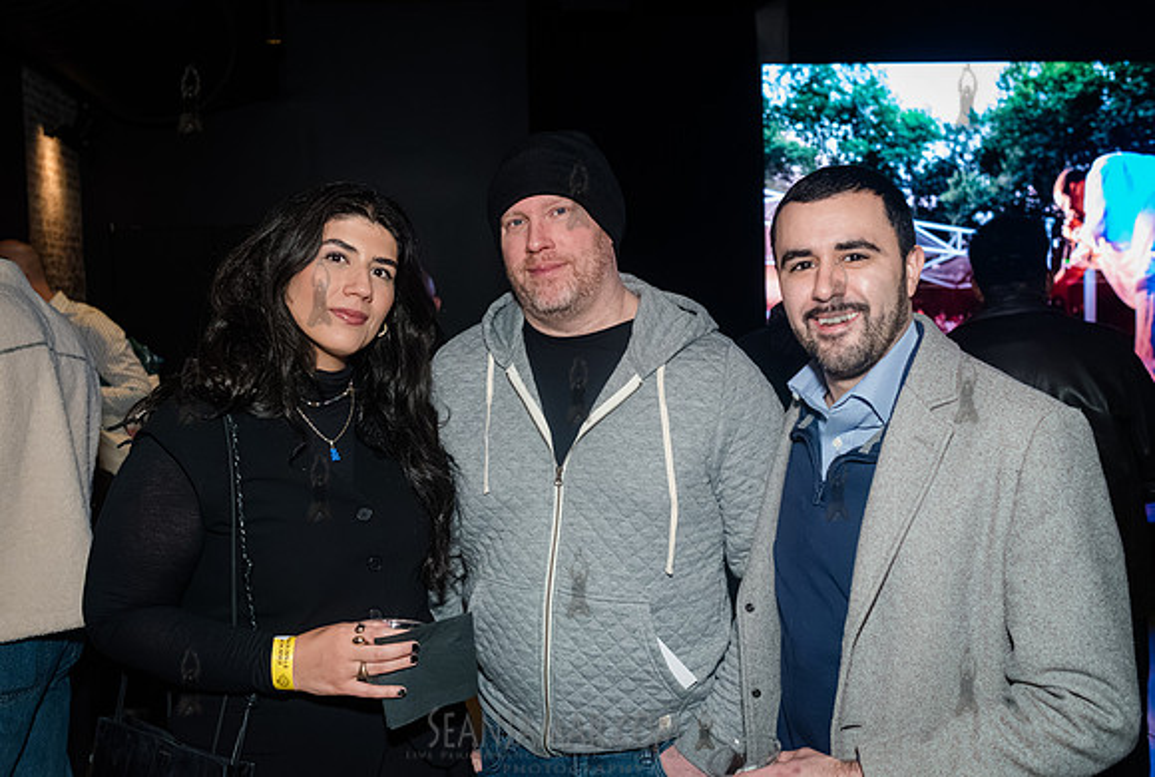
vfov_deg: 35.6
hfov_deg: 51.1
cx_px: 564
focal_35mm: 38
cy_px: 362
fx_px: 1209
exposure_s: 1/400
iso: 8000
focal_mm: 35
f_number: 5
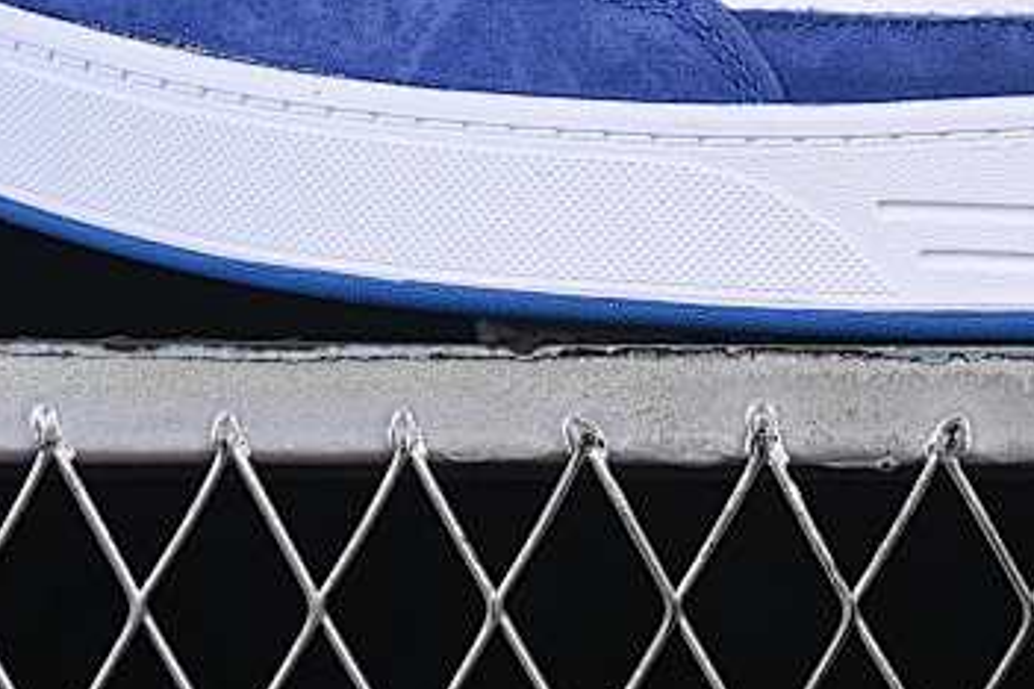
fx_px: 6634
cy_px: -309
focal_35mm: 231
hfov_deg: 8.9
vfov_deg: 5.9
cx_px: 946
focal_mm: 50
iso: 160
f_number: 8
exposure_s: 1/80
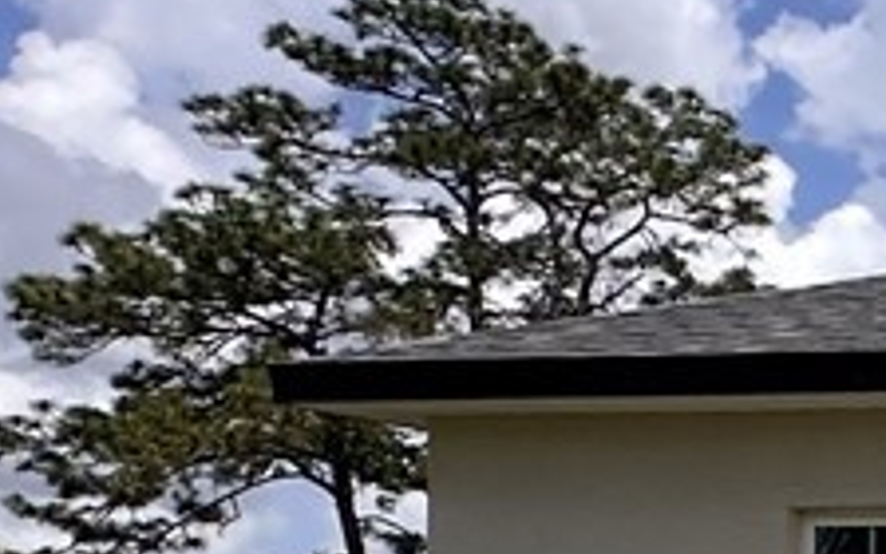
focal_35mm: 106
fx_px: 2560
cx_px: 2207
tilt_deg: +1.1
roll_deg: +0.0
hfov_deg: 13.5
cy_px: 732
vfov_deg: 12.0
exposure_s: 1/3610
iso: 50
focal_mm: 2.22
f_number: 2.2
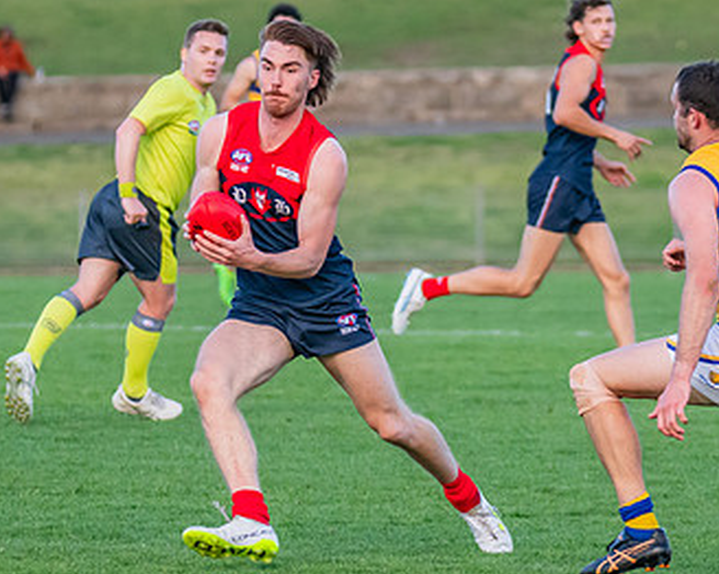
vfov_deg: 2.5
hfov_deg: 3.2
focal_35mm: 607
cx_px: 396
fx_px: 12909
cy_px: 227
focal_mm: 210
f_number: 4
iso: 1400
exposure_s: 1/1250
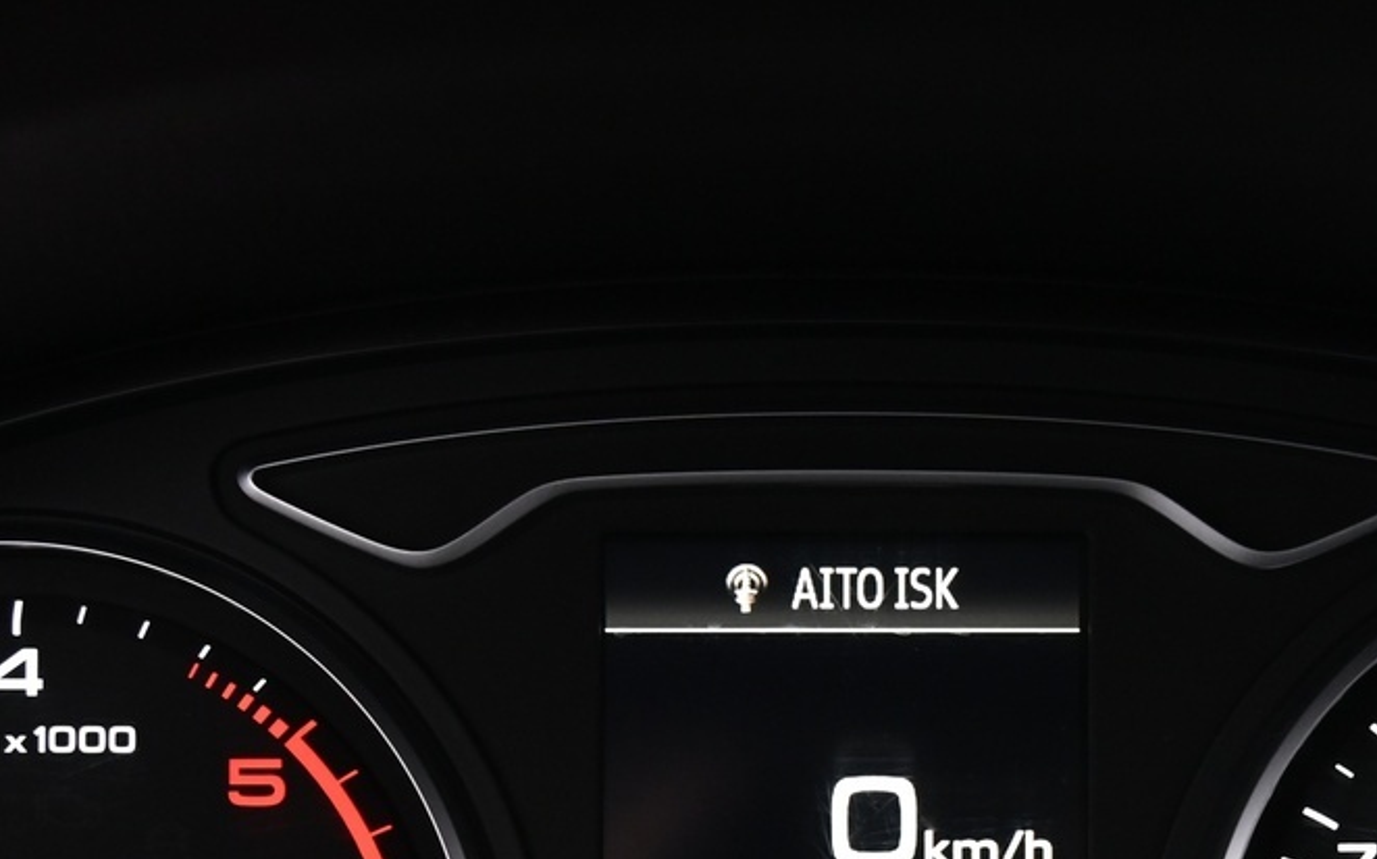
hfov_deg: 21.8
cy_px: 988
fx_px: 3563
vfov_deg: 13.4
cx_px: 840
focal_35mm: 95
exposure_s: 1/20
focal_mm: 38
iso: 2000
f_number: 4
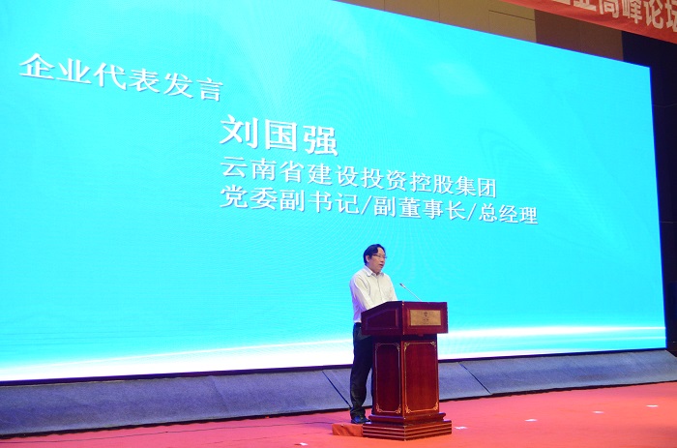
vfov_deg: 27.9
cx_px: 338
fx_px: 900
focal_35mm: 48
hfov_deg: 41.2
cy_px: 224
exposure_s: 1/60
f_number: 5.6
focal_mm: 32
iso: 3200
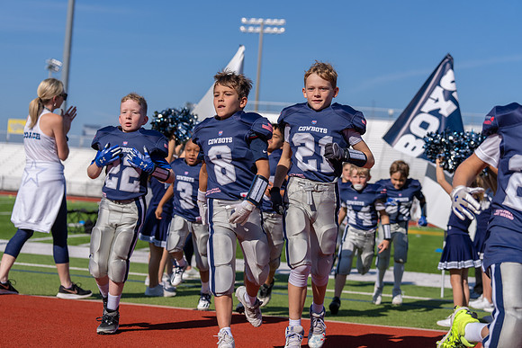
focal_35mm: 70
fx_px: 1015
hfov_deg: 28.8
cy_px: 174
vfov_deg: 19.5
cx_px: 261
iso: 125
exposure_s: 1/2500
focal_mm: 70
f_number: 3.5
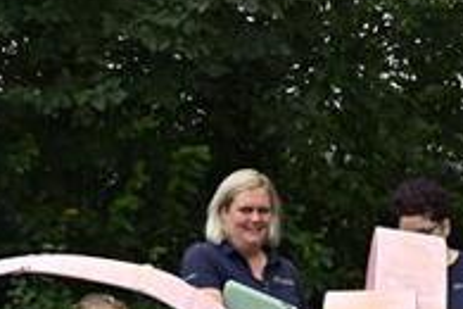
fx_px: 2225
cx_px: 594
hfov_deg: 11.6
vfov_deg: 7.6
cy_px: 631
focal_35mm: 173
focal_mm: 34
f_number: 6.3
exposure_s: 1/160
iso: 200
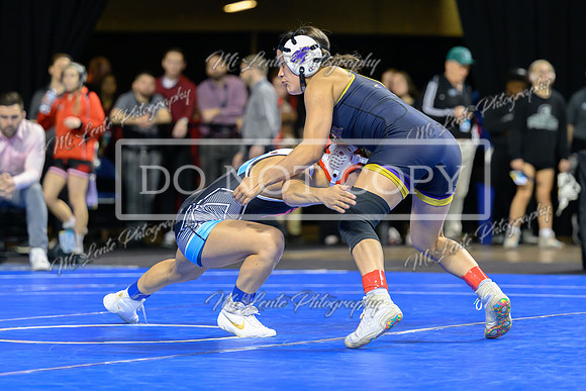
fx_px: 2589
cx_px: 289
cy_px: 134
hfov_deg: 12.9
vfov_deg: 8.6
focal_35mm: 159
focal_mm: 110
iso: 3200
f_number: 2.8
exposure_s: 1/800
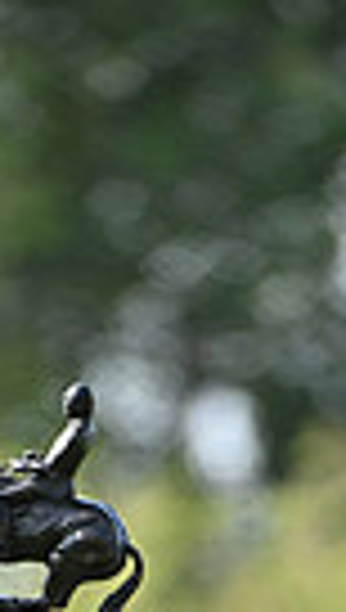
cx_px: 182
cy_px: 1269
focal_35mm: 1516
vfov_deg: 1.4
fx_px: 24605
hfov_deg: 0.8
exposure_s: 1/1250
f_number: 4.5
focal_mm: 340
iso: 720
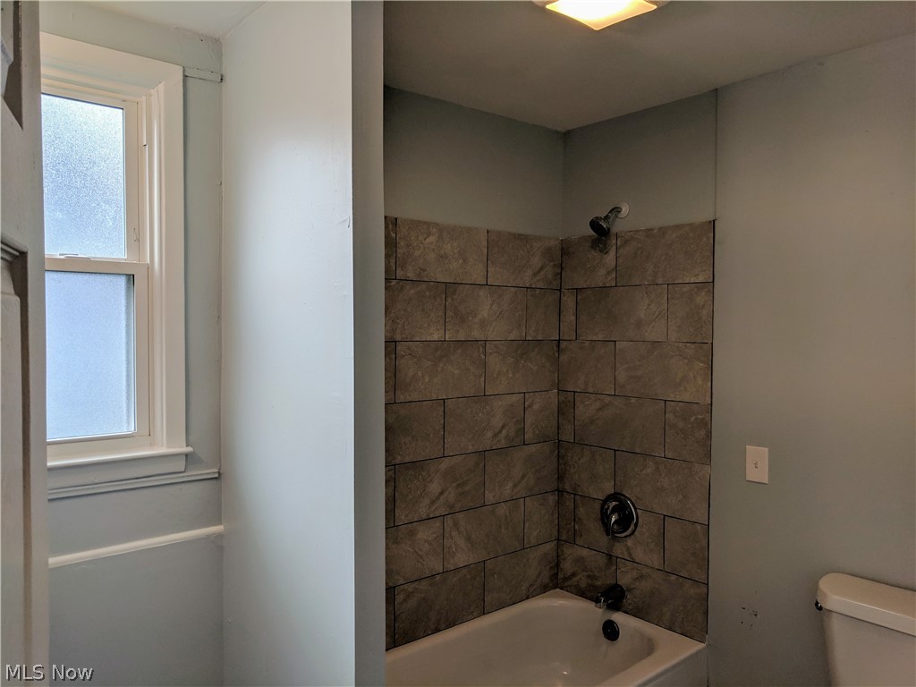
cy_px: 344
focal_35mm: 26
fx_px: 688
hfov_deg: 67.3
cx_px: 458
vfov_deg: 53.1
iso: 55
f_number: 2
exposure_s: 1/165
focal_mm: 4.67
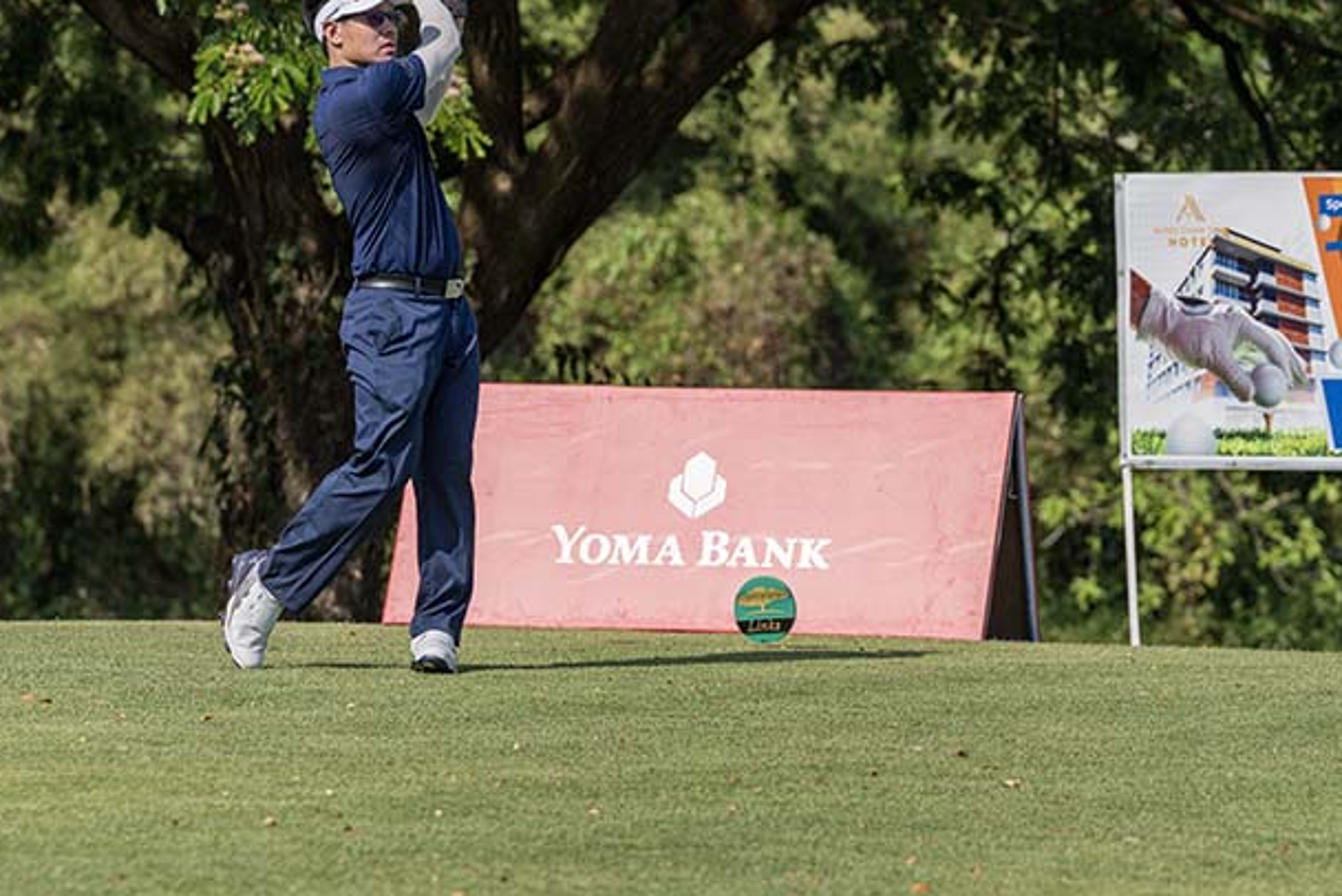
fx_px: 7944
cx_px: 761
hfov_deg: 9.7
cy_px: 192
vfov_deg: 6.5
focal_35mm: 213
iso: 560
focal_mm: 135
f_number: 4.5
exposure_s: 1/5000
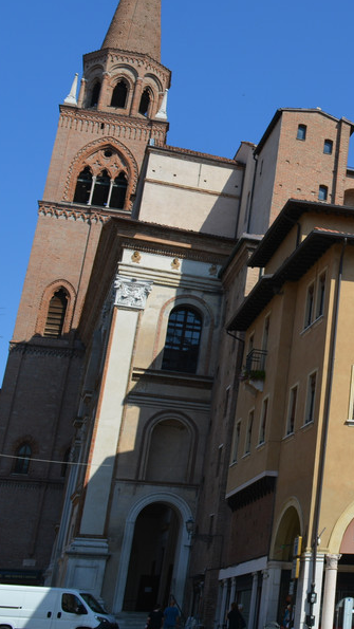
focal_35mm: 57
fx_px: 951
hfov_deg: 18.8
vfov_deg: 36.4
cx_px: 517
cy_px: 240
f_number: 9
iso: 100
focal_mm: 18
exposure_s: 1/320
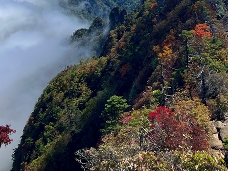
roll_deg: +3.8
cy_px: -38
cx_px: 140
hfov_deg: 28.9
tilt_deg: -8.2
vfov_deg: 20.4
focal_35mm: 67
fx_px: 441
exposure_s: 1/6993
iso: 50
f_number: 1.5
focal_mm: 5.7
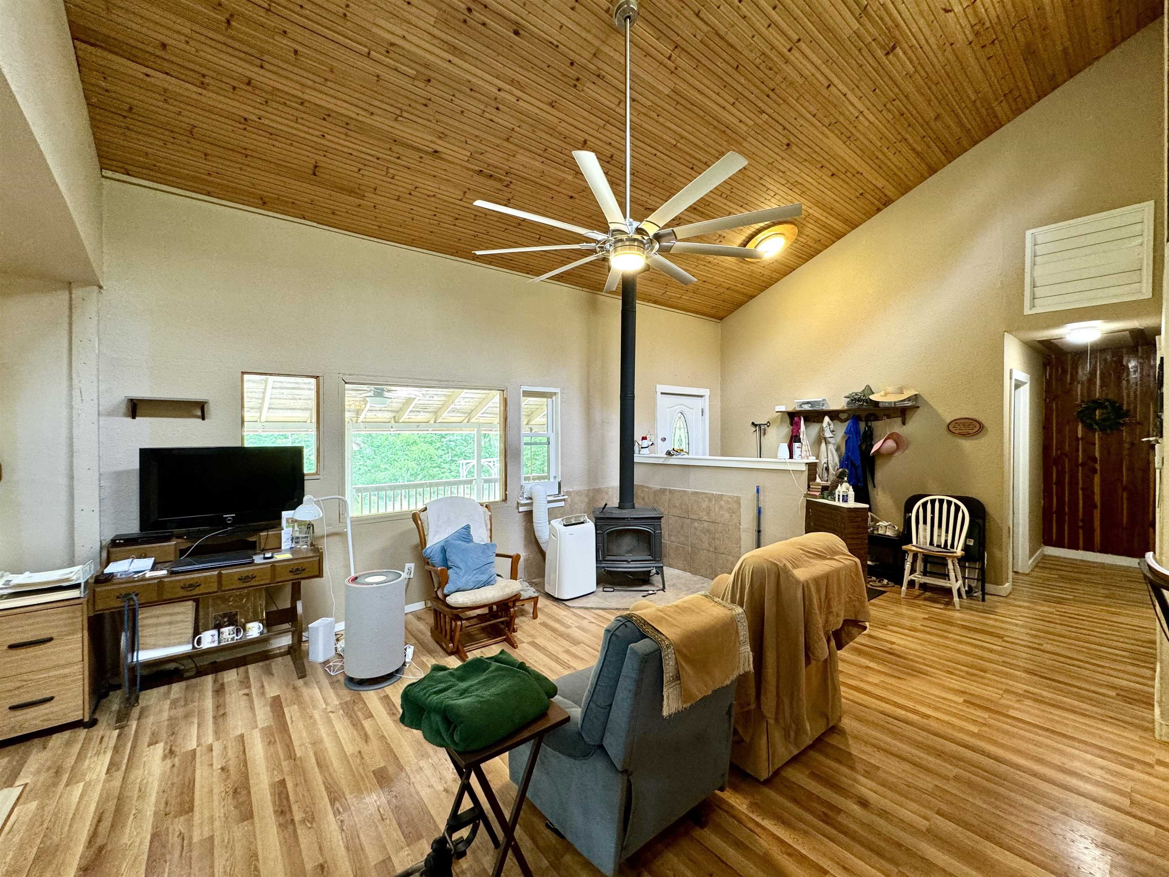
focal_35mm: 14
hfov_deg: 102.1
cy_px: 438
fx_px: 473
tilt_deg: -0.8
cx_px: 584
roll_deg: +0.2
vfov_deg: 85.7
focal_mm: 2.22
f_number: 2.2
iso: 160
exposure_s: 1/60
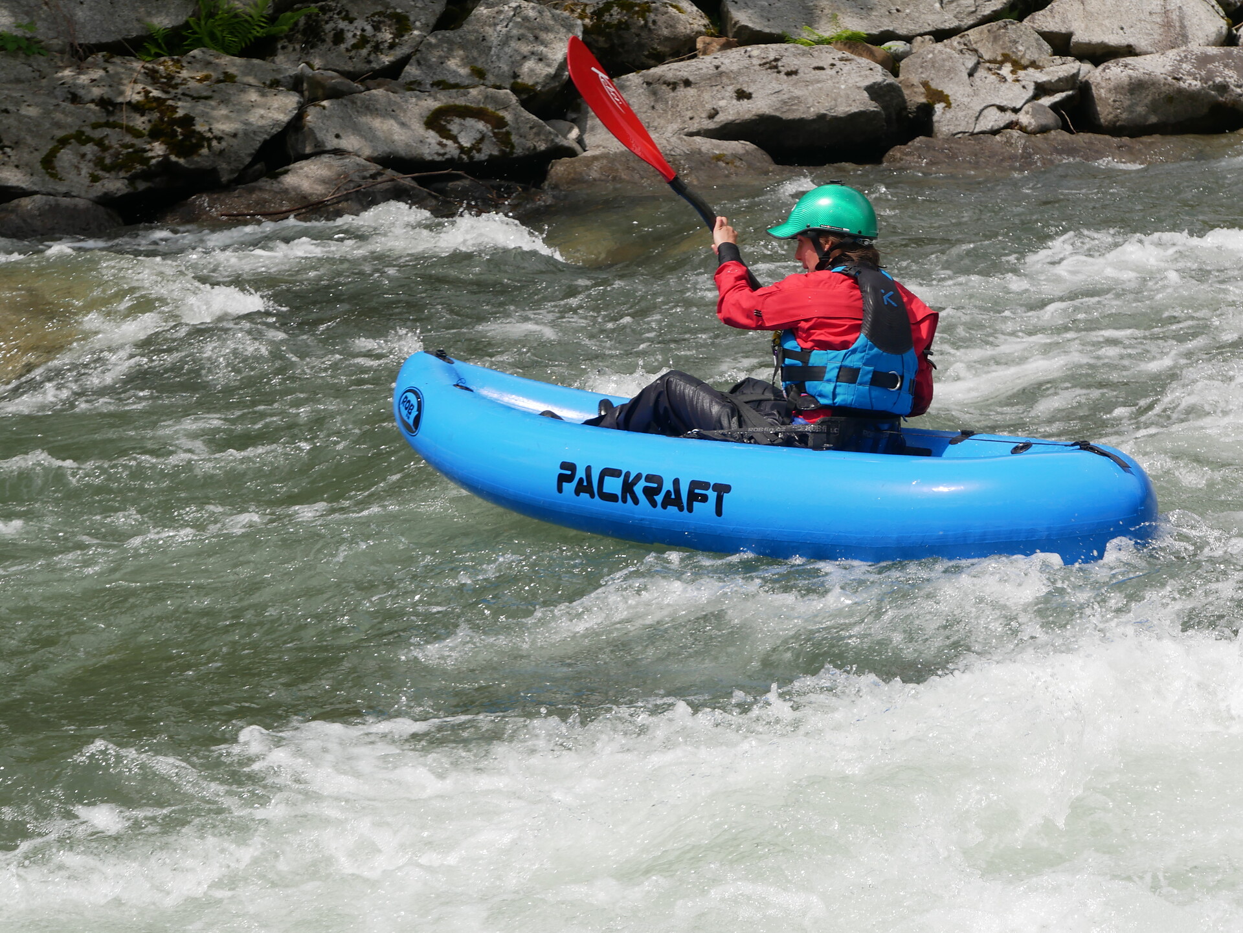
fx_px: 3952
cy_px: 466
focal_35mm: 110
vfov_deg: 13.5
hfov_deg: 17.9
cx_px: 622
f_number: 8
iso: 200
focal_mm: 55
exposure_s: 1/500
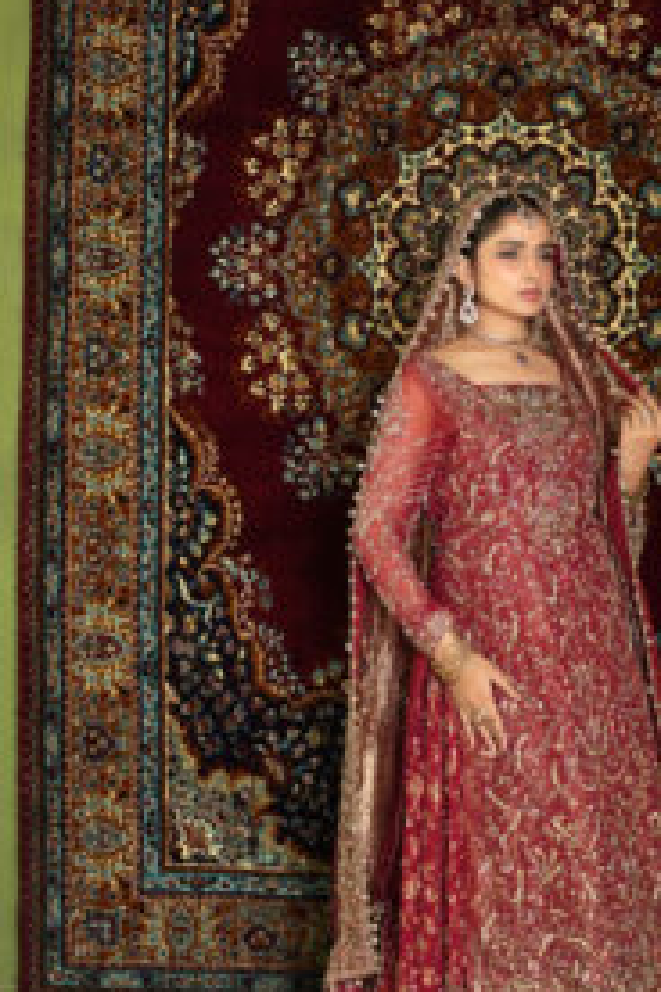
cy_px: 500
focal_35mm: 57
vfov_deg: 35.1
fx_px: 1570
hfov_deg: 23.6
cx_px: 481
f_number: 2.8
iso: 500
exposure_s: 1/200
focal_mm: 35
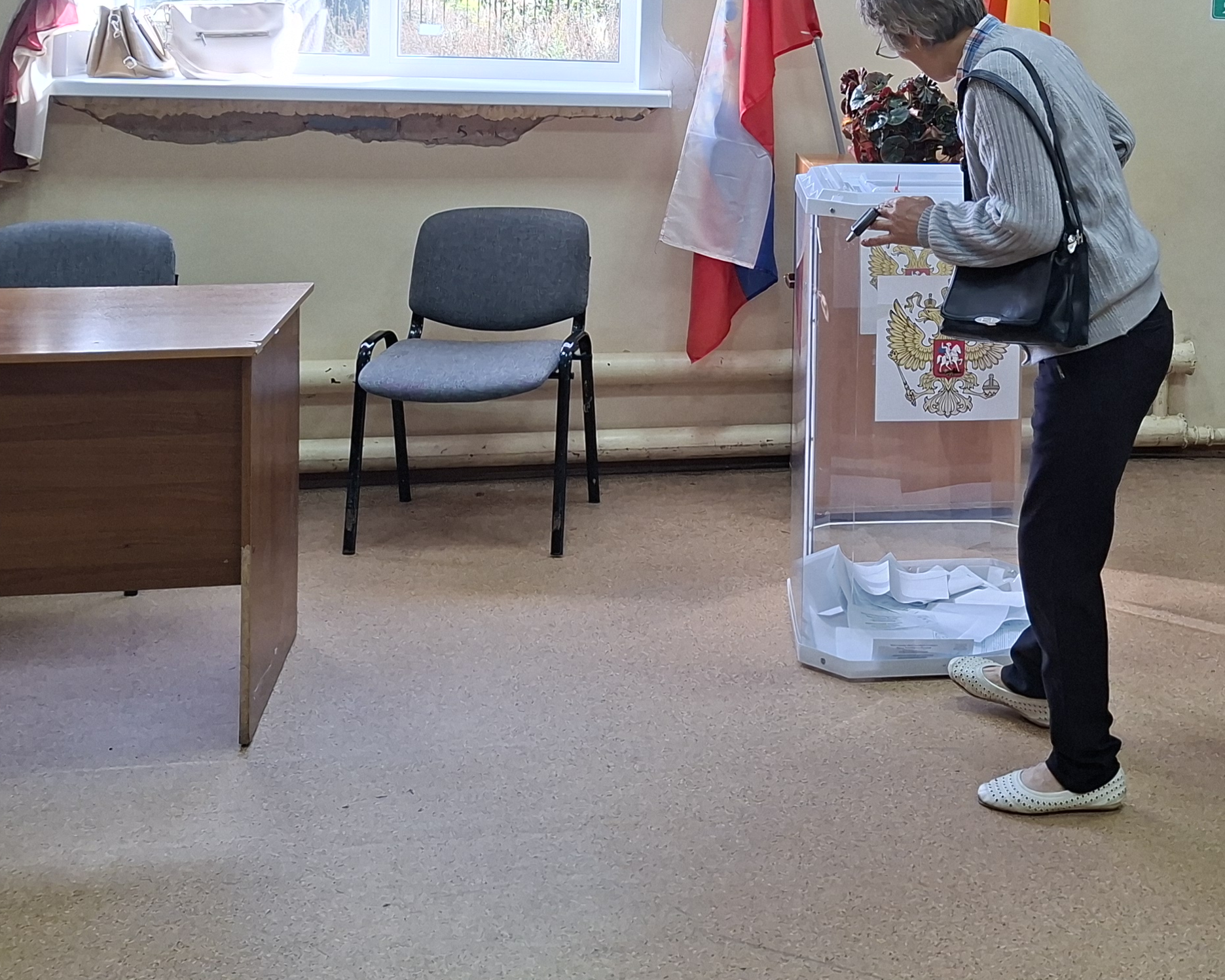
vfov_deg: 29.8
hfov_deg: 37.6
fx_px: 1740
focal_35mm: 48
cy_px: 53
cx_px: 955
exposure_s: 1/100
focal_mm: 5.54
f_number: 1.8
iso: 100
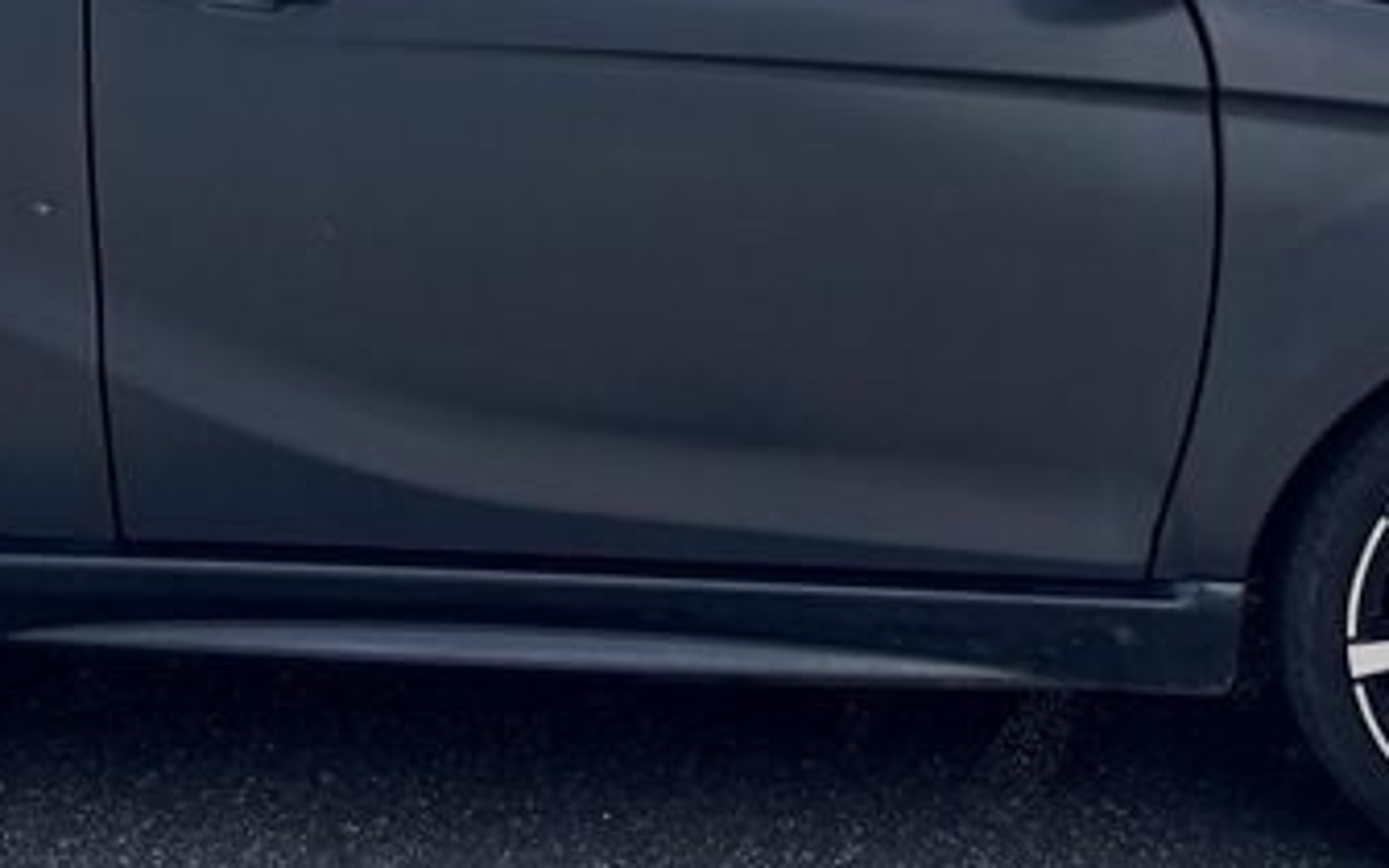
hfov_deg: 24.5
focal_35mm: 84
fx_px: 3180
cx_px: 405
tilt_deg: -7.0
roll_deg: +1.0
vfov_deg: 15.1
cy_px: -149
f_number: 1.6
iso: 50
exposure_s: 1/2778
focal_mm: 5.96
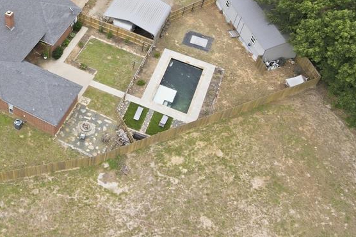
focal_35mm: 46
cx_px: 48
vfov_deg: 28.3
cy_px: 33
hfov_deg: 40.1
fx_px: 455
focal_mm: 4.5
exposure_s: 1/240
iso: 100
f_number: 2.8
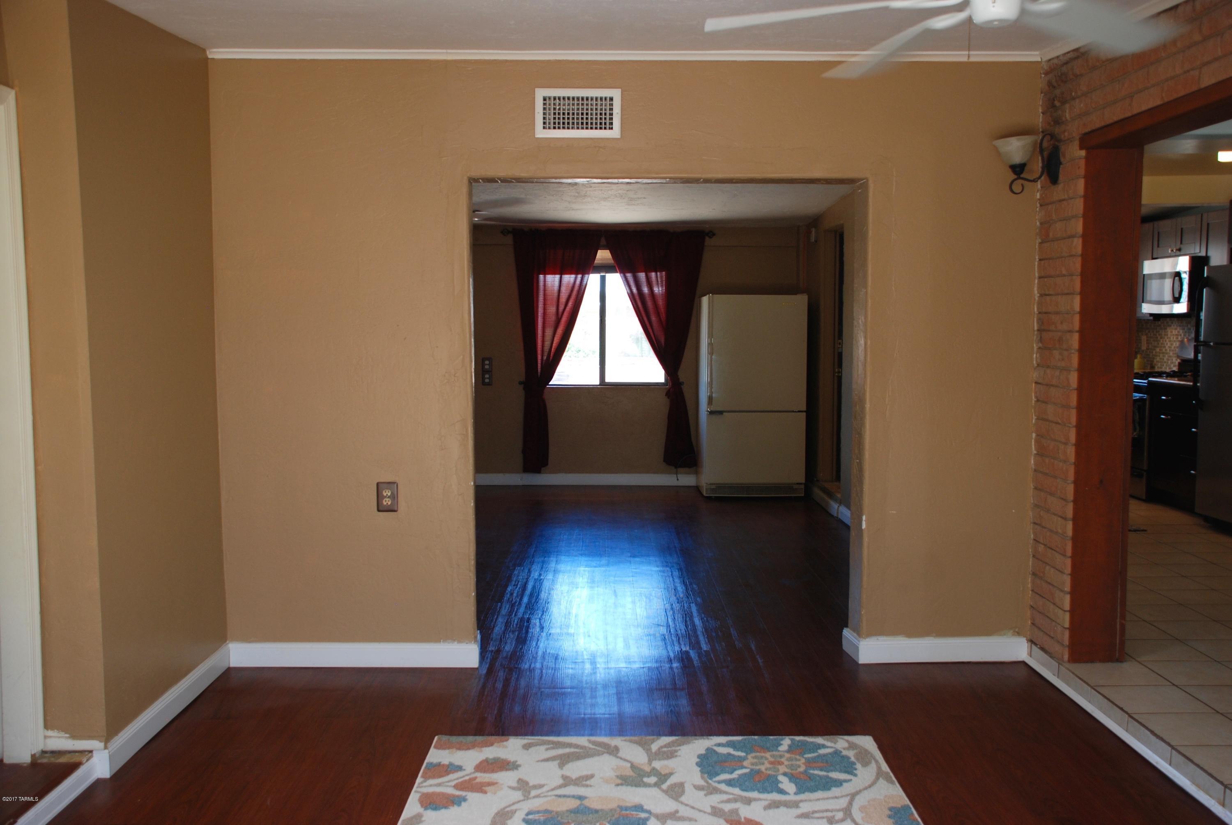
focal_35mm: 36
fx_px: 1233
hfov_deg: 53.1
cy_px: 412
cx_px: 616
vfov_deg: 37.0
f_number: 4
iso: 200
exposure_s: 1/60
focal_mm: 24
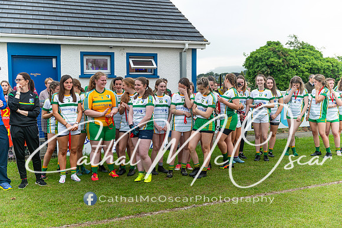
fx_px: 342
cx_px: 171
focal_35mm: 36
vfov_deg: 36.8
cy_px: 114
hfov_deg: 53.2
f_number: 2.8
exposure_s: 1/80
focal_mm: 36
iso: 320
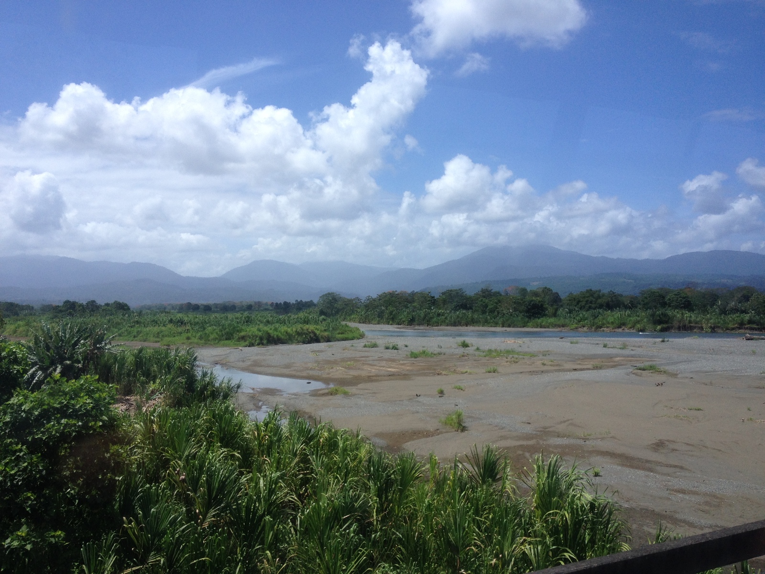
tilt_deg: -1.0
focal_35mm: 35
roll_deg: +0.6
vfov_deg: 40.7
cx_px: 382
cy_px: 287
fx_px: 773
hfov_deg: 52.6
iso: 50
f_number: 2.4
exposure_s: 1/1227
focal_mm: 4.28
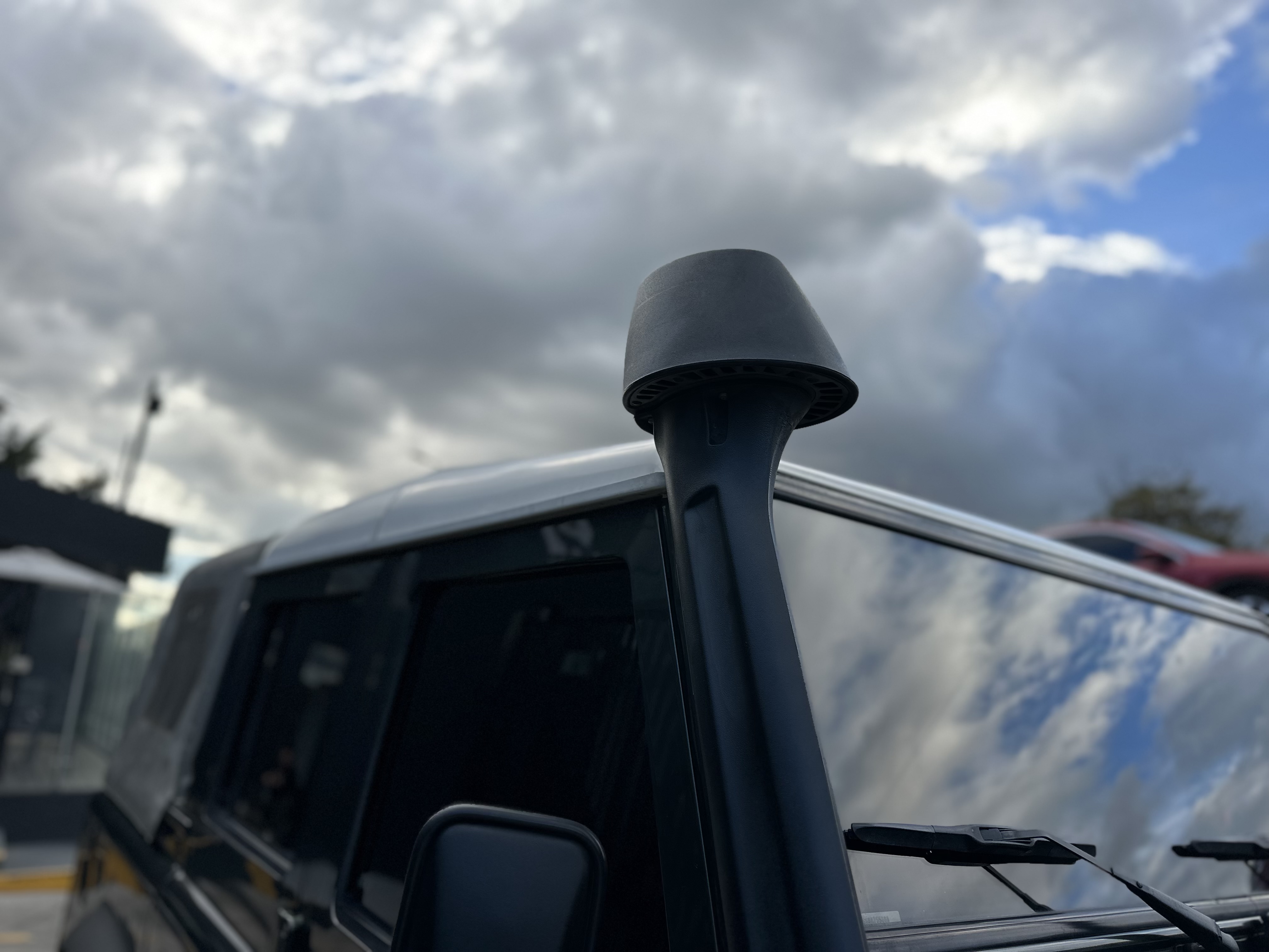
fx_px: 880
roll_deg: -5.4
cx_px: 634
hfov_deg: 71.6
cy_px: 476
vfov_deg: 56.8
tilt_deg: +14.5
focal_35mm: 24
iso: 80
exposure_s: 1/1241
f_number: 1.78
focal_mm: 6.86
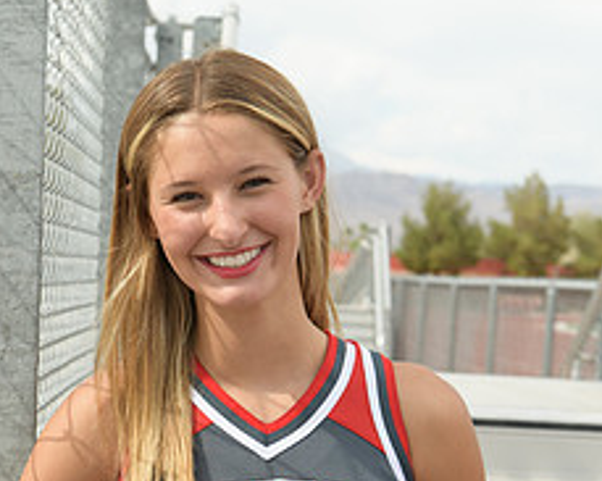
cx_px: 218
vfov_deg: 14.1
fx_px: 1906
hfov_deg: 17.9
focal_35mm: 107
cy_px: 513
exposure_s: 1/1250
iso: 800
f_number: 5.6
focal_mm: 58
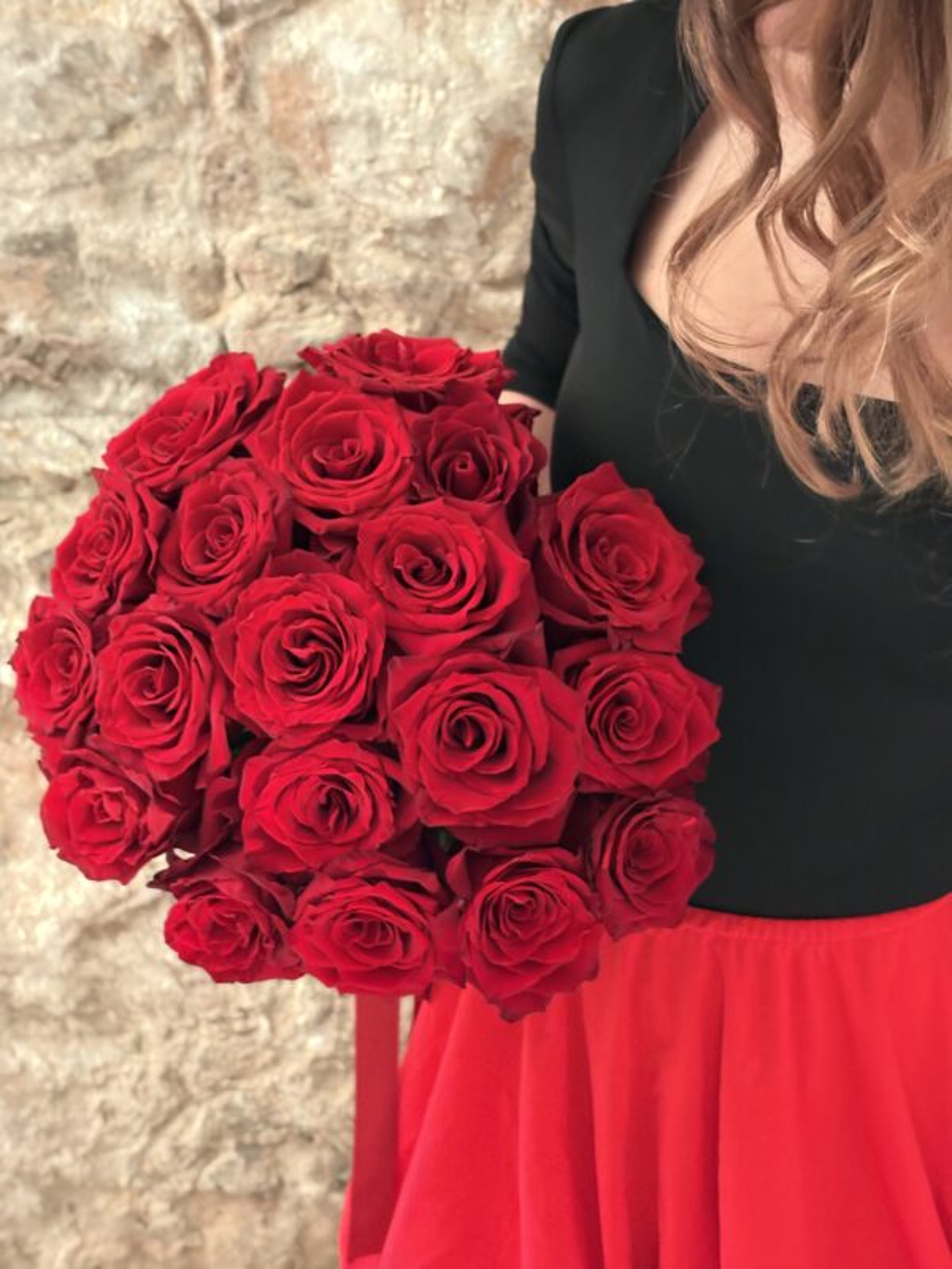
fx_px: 1907
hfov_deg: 28.0
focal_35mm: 52
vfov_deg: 36.8
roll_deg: -3.3
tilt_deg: -23.6
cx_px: 476
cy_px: 634
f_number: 1.6
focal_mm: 5.96
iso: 320
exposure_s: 1/25
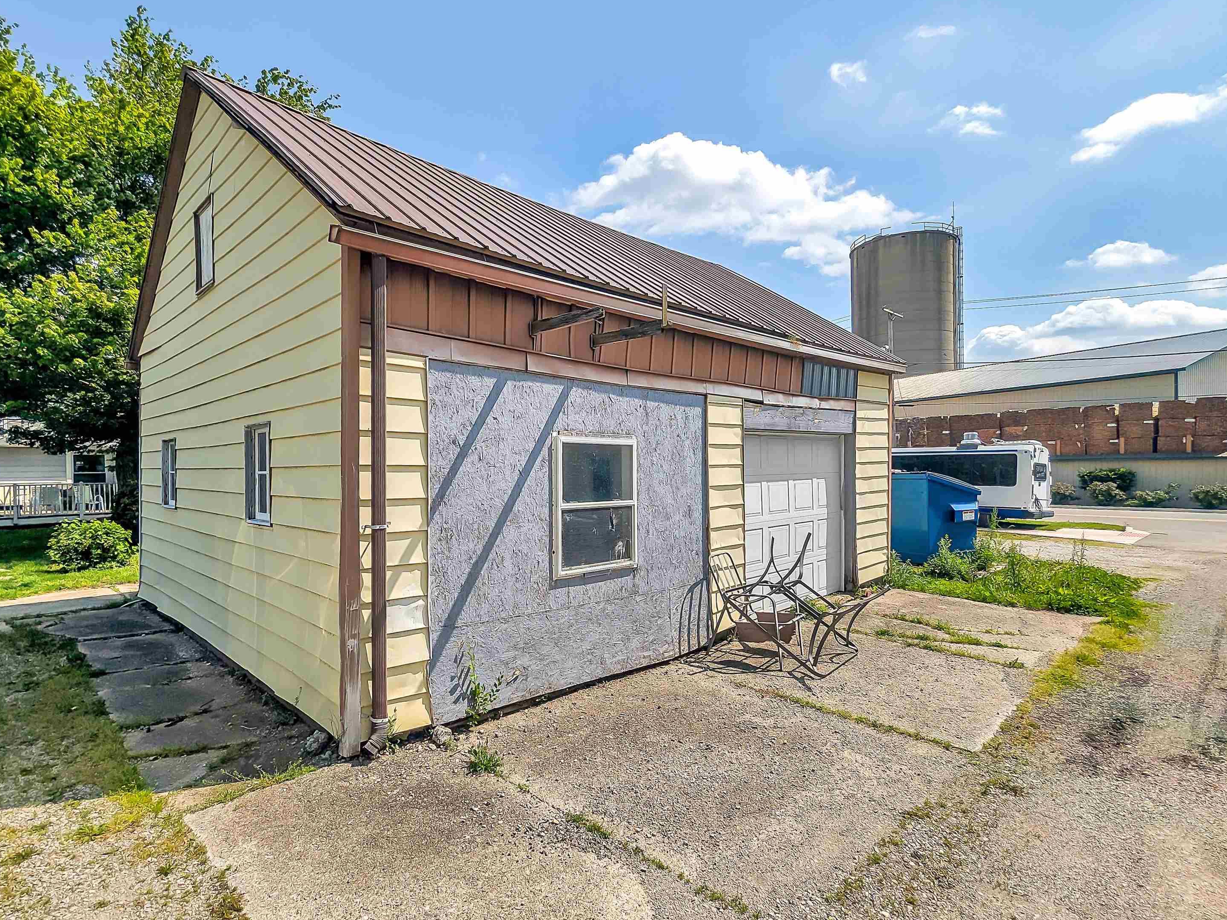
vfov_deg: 74.7
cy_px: 450
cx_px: 583
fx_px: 603
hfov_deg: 91.0
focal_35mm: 17
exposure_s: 1/2381
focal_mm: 2.35
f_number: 2.2
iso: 49
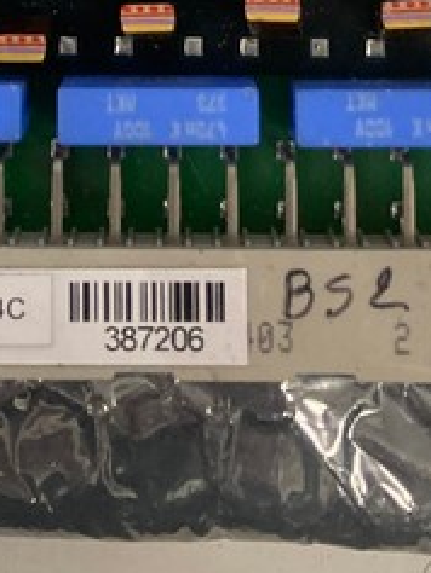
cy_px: -527
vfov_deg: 14.0
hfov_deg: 12.2
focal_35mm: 121
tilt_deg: -80.3
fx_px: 2007
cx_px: 99
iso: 100
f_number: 1.8
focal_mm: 3.99
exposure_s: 1/60
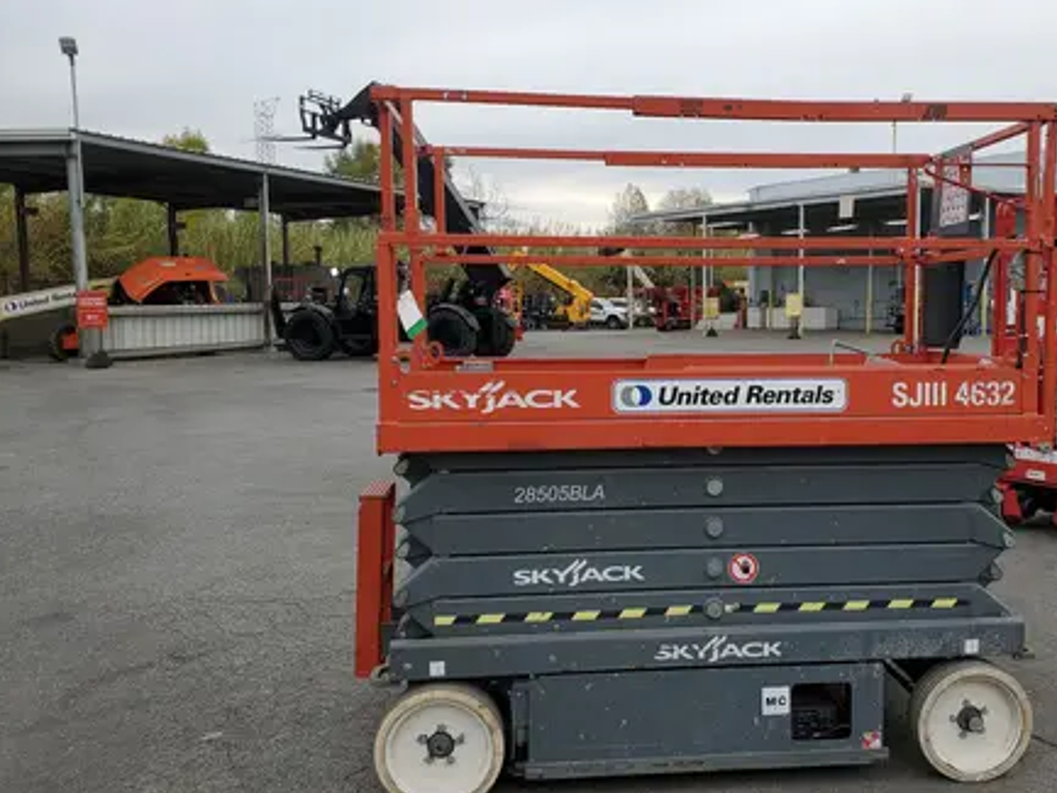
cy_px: 414
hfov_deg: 54.8
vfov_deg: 43.0
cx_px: 652
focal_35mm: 33
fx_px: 1008
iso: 50
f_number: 2.4
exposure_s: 1/712
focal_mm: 4.3
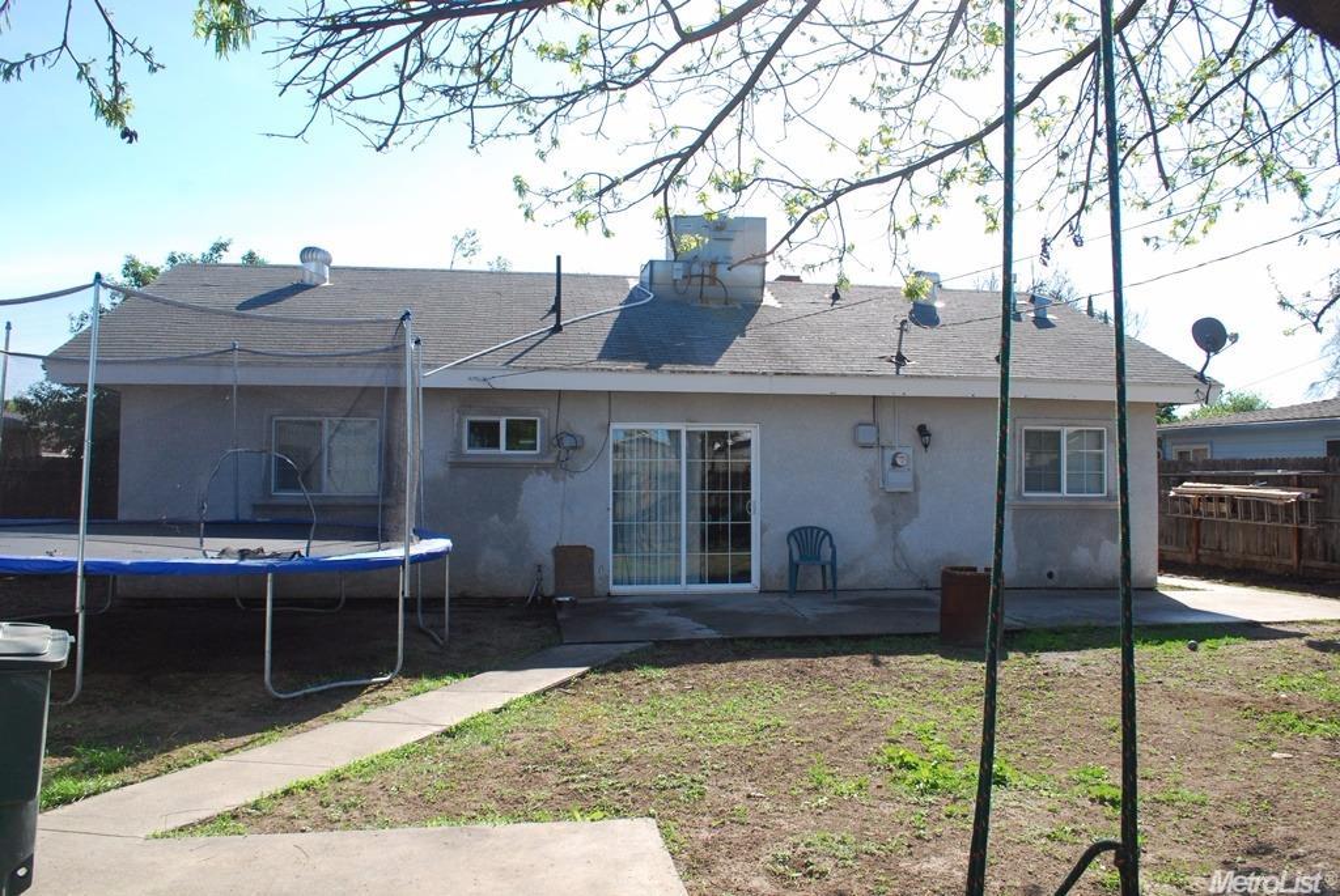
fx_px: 1006
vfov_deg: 48.0
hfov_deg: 67.3
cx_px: 670
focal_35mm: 27
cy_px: 448
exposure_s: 1/320
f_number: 9
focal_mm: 18
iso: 400
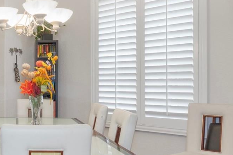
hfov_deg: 37.1
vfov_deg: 28.5
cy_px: 82
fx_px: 305
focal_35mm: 47
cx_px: -4
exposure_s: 1
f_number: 8
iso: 320
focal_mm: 13
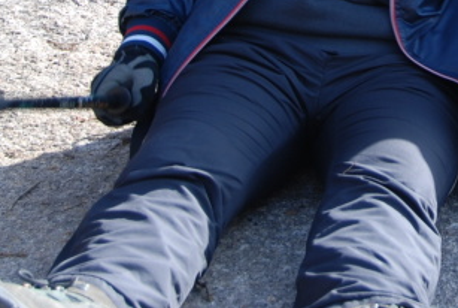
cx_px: 452
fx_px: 2167
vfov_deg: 8.0
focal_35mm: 170
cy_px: -150
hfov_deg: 11.9
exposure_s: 1/125
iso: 100
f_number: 5.6
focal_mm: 34
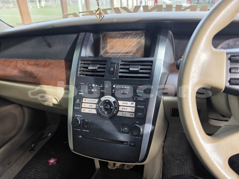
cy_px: 90
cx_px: 120
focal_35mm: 23
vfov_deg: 58.9
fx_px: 159
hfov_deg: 73.9
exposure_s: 1/180
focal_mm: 6.5
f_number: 1.4
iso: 25
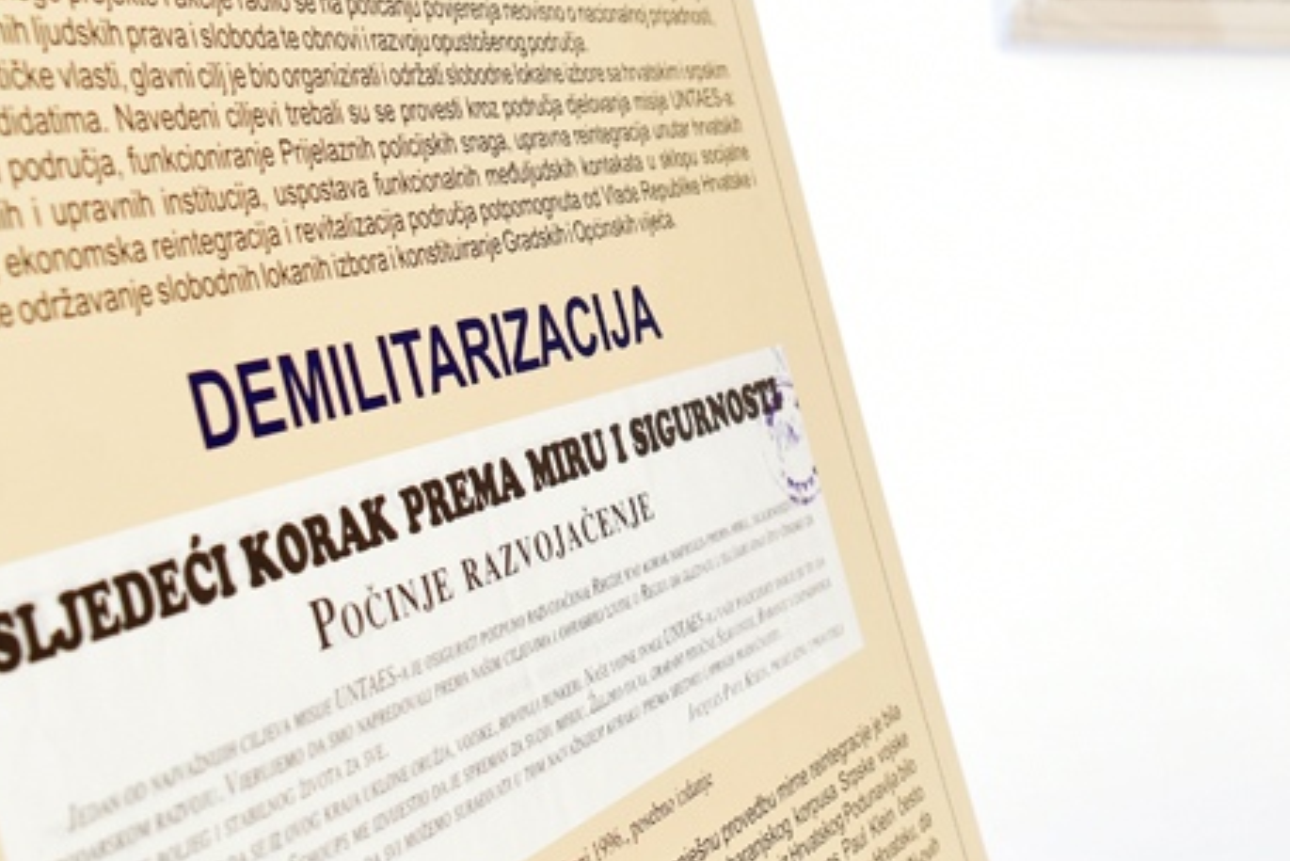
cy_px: 212
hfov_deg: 30.5
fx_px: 2258
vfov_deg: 21.4
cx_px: 1160
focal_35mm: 63
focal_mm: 24
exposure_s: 1/250
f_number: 4
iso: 250
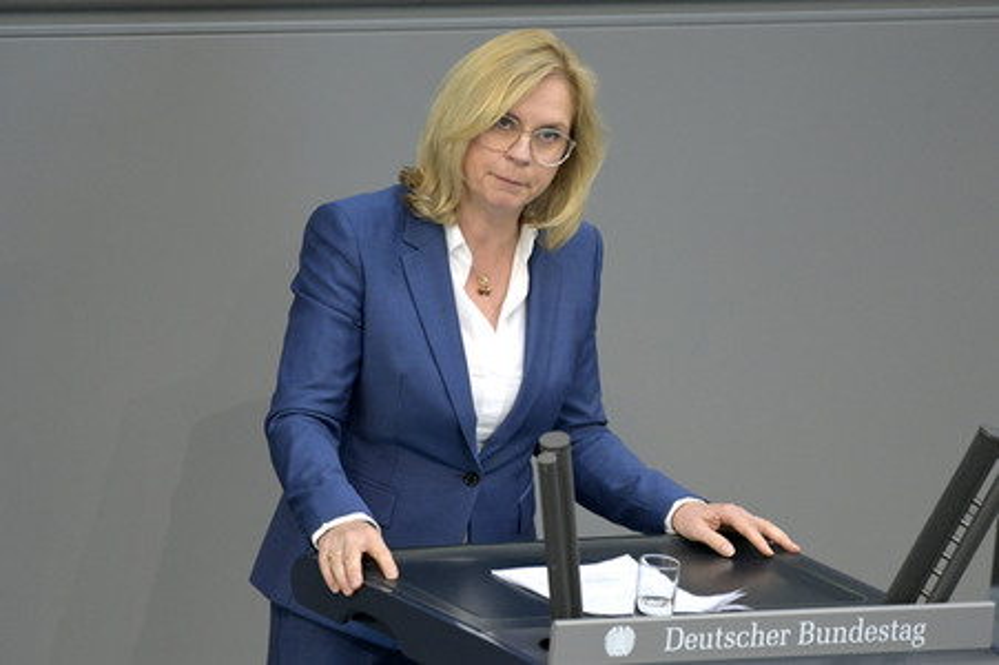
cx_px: 500
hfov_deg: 4.9
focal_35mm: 420
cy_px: 332
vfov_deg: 3.3
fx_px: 11646
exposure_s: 1/500
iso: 8000
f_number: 5.6
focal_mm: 420
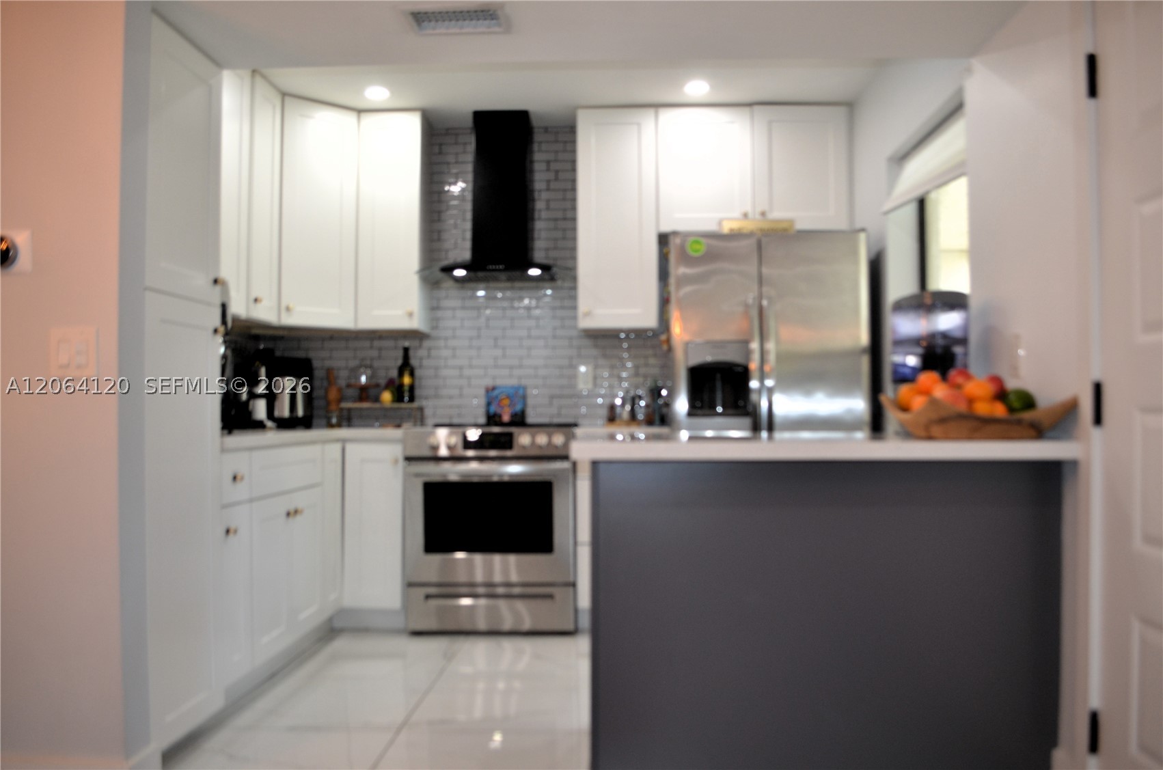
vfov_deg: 47.7
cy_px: 385
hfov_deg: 67.5
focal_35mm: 27
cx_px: 582
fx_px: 870
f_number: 3.5
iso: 400
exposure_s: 1/80
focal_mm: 18
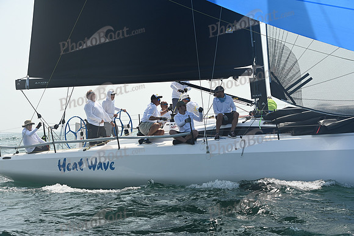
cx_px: 177
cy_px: 118
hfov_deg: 27.0
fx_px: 738
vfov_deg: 18.2
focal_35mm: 75
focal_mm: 75
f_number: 6.3
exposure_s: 1/1250
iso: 320
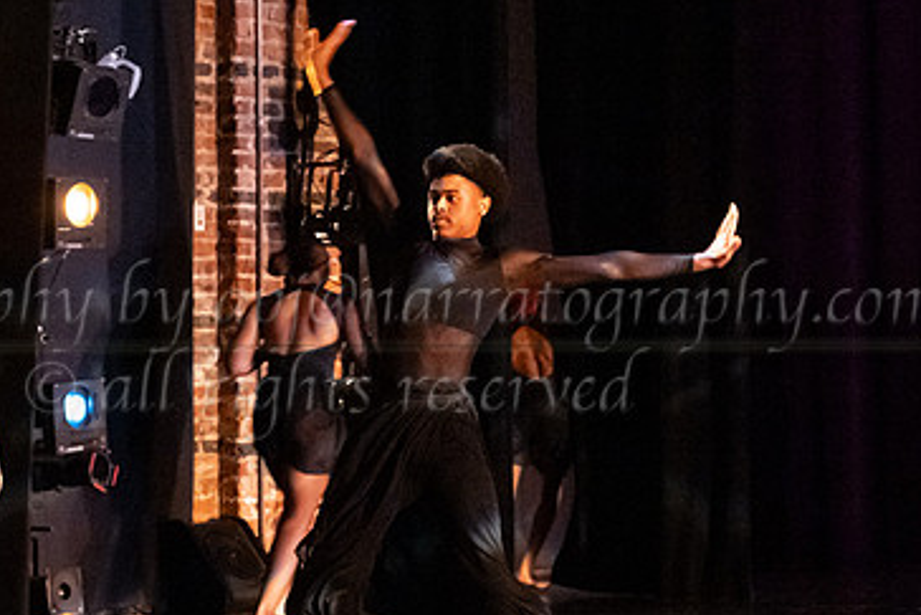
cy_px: 218
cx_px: 488
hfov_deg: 16.0
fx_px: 3276
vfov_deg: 10.7
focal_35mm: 128
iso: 6400
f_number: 4
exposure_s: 1/160
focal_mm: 64
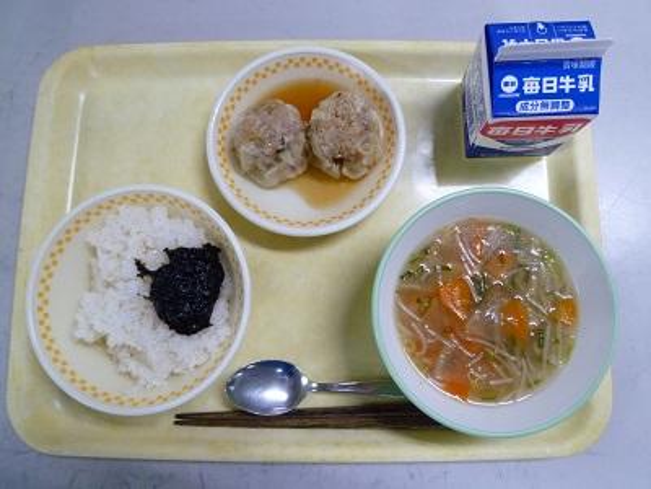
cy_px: 244
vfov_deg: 56.8
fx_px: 451
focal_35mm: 24
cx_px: 326
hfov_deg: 71.6
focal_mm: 4.3
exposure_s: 1/60
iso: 250
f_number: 2.2
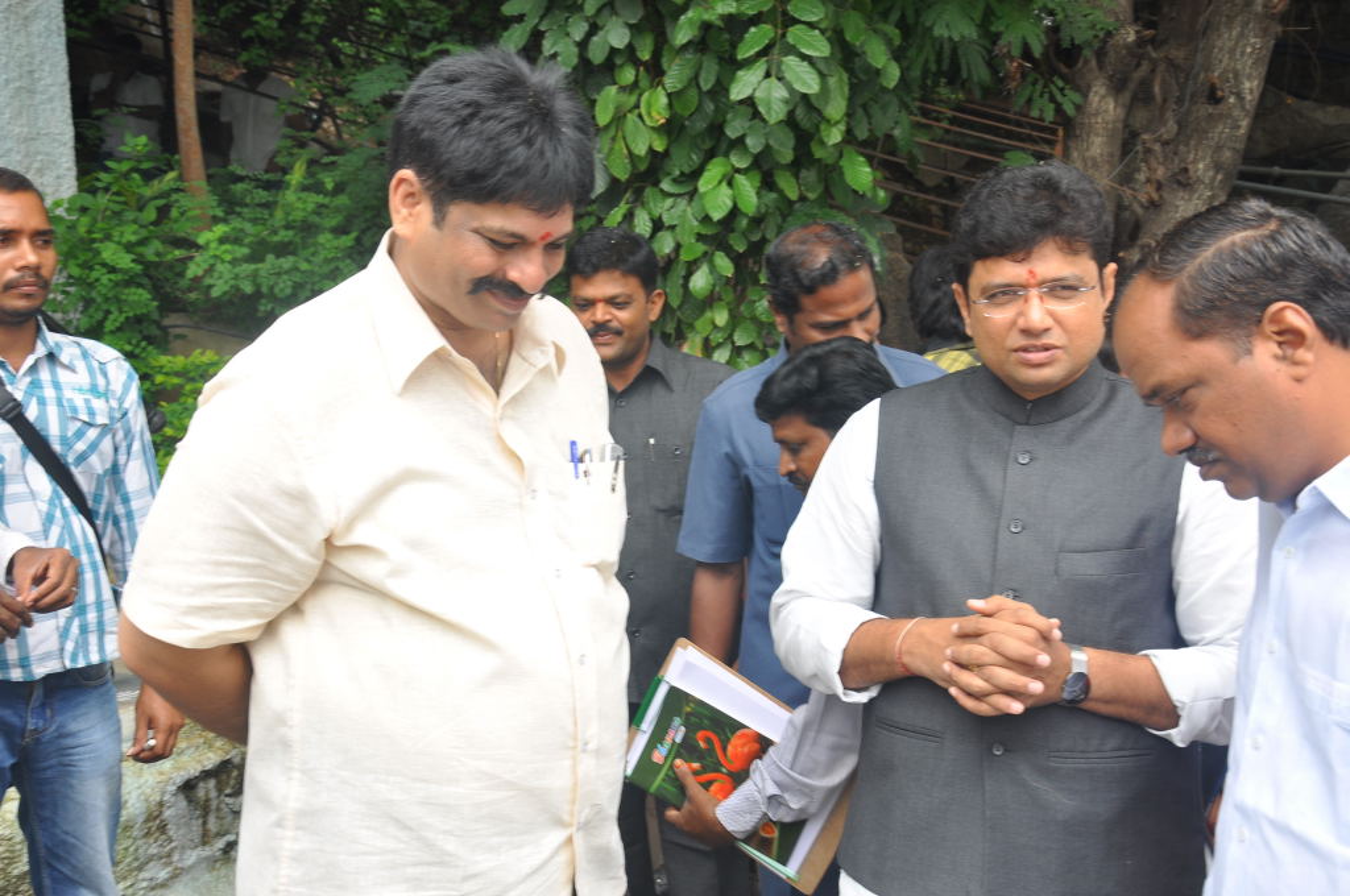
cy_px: 448
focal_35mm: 45
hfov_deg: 43.7
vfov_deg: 29.8
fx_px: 1685
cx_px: 675
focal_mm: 30
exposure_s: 1/80
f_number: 8
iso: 250
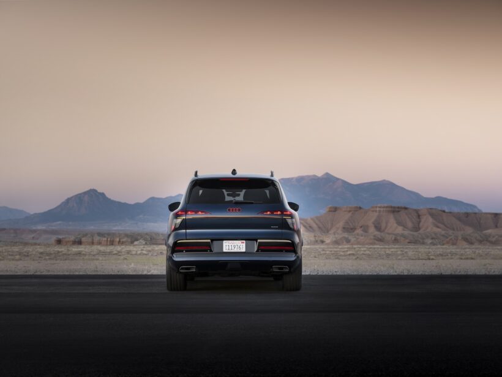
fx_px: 1146
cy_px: 188
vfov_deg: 18.7
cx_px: 251
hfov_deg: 24.7
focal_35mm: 79
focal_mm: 100
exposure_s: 1/30
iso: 250
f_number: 8
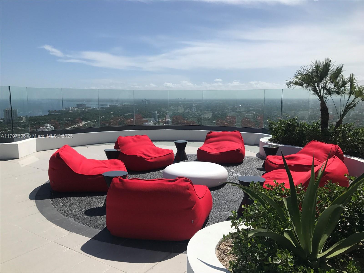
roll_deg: +0.4
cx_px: 182
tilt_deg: -6.4
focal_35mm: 28
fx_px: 294
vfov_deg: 49.7
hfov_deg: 63.4
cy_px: 136
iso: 20
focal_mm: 3.99
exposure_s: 1/4367
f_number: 1.8
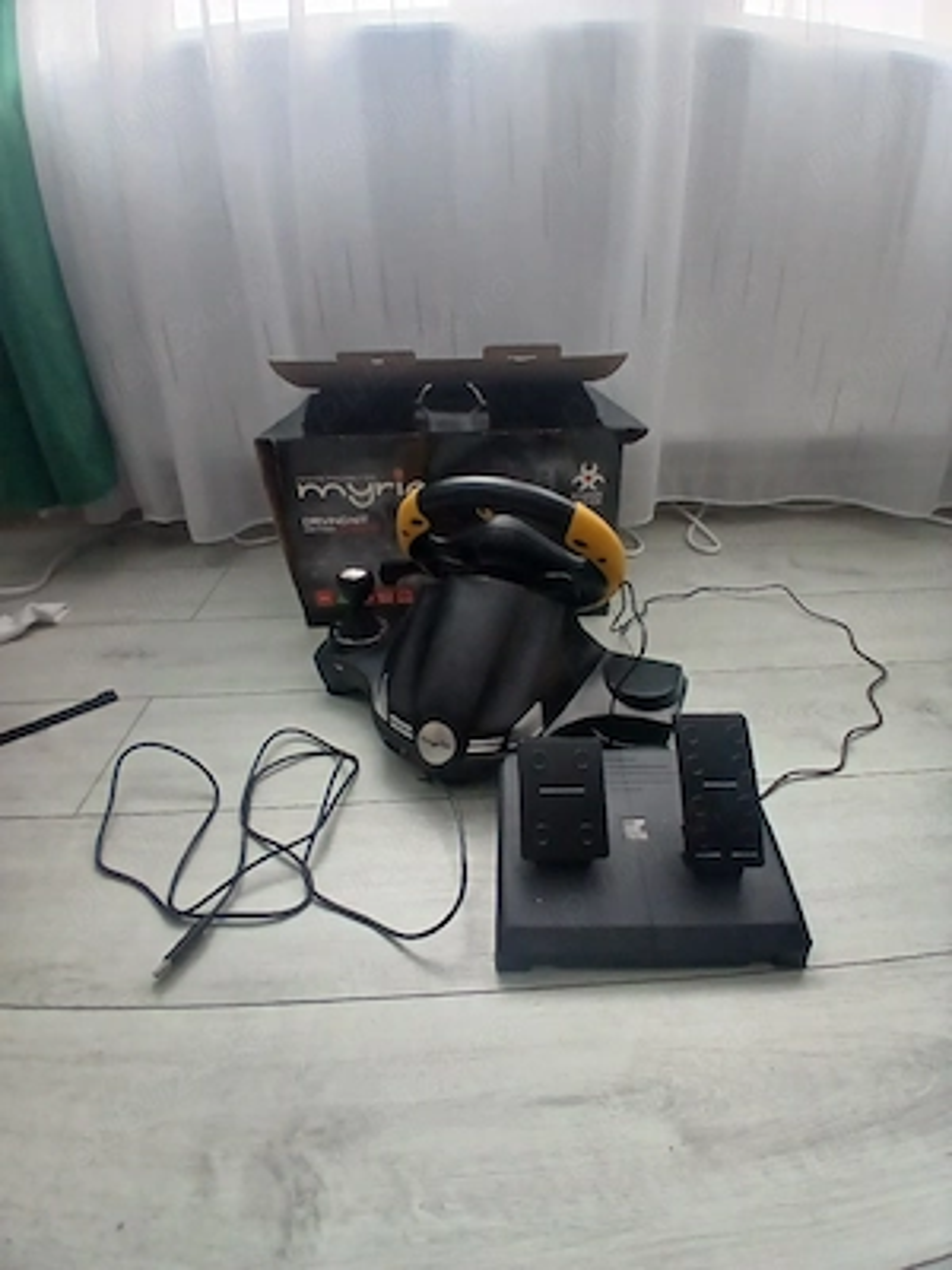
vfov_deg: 91.0
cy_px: 635
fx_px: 623
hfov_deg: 74.7
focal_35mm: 17
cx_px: 476
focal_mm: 1.4
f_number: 2.2
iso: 125
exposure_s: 1/33.3
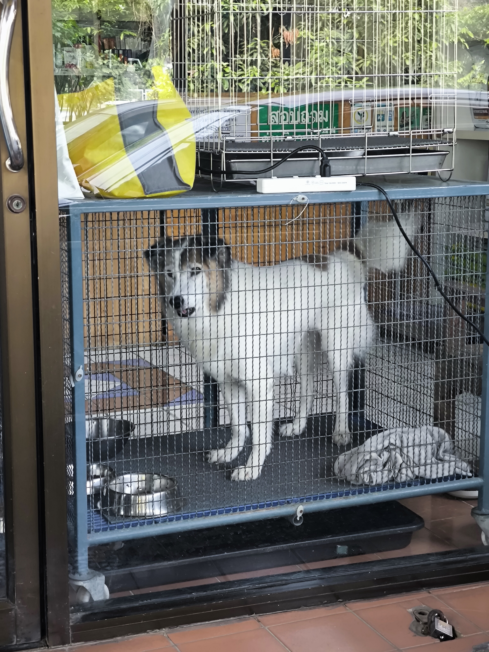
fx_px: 1262
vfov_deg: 29.0
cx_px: 244
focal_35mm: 67
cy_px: 326
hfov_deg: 21.9
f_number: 1.9
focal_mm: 7.1
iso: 250
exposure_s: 1/100
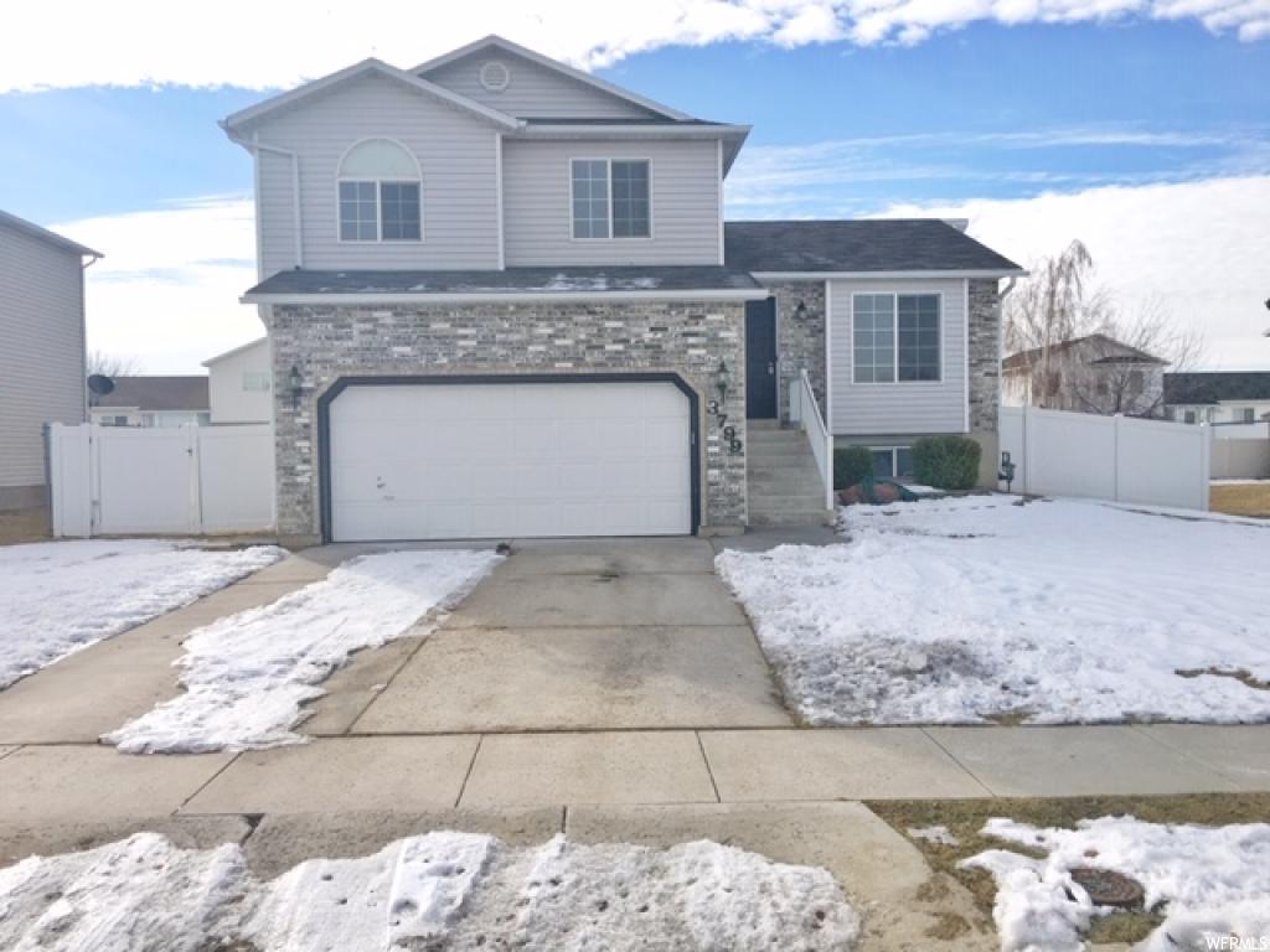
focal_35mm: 29
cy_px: 476
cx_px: 635
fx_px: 1064
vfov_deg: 48.2
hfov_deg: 61.7
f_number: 2.2
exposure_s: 1/2653
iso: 25
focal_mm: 4.15
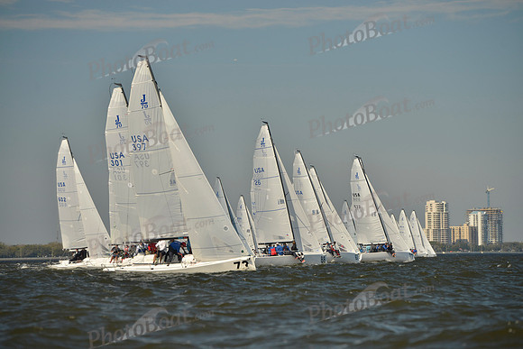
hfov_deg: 11.1
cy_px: 174
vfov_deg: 7.4
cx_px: 262
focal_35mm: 185
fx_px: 2688
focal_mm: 185
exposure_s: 1/800
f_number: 7.1
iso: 200
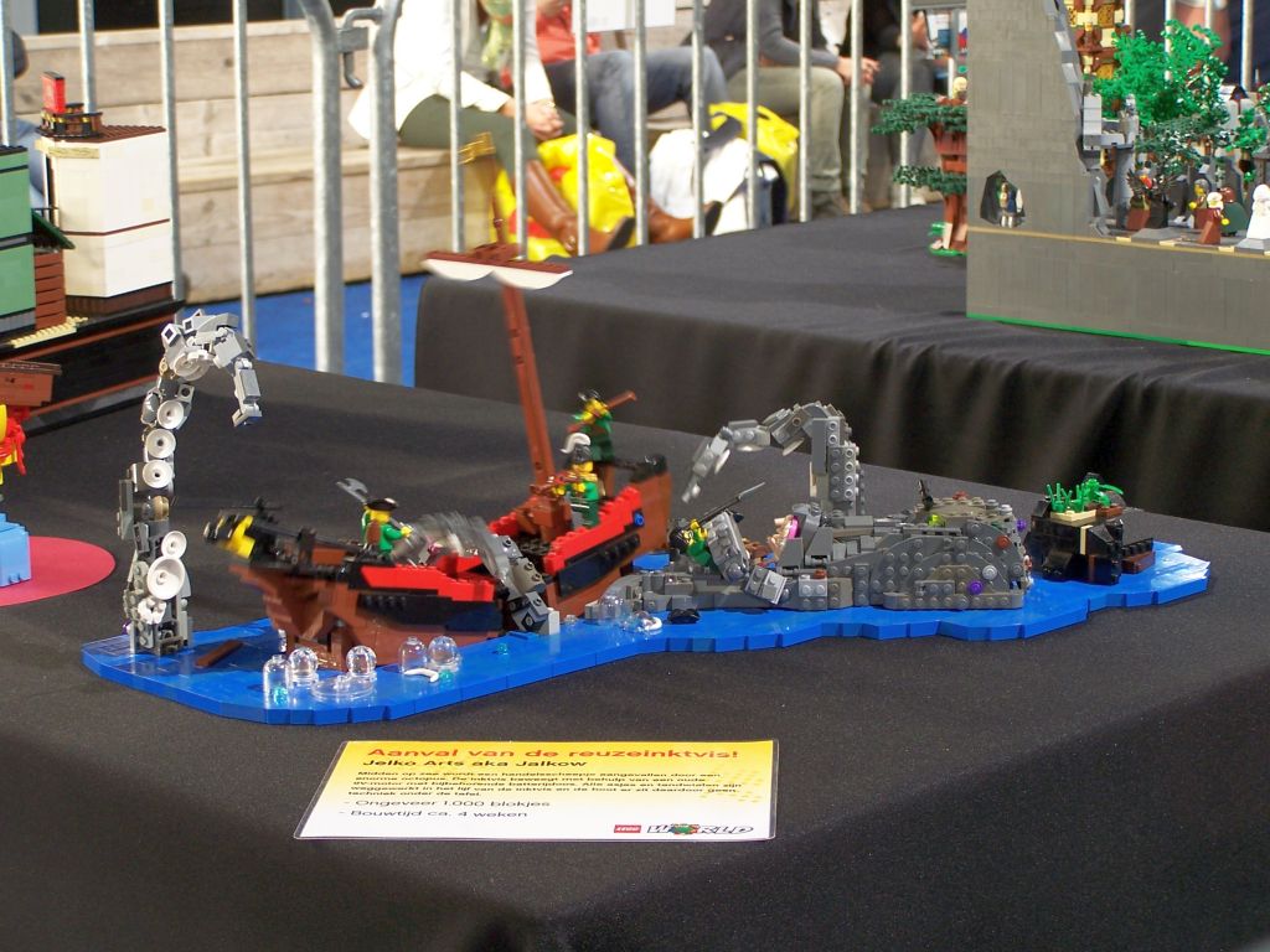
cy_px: 476
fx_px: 3008
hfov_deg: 23.8
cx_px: 635
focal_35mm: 82
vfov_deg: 18.0
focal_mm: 13.7
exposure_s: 1/2
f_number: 3.2
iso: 80
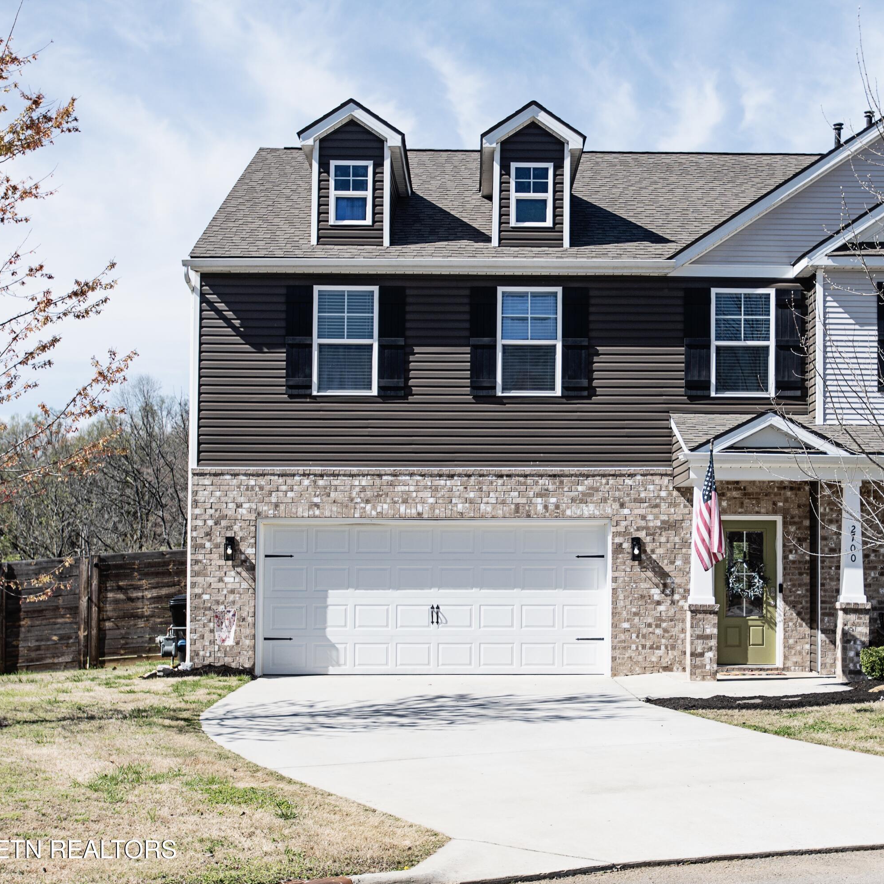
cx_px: 660
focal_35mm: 45
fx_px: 1300
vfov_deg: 37.6
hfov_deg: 36.7
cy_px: 445
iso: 250
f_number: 4.5
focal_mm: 35
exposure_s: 1/2000
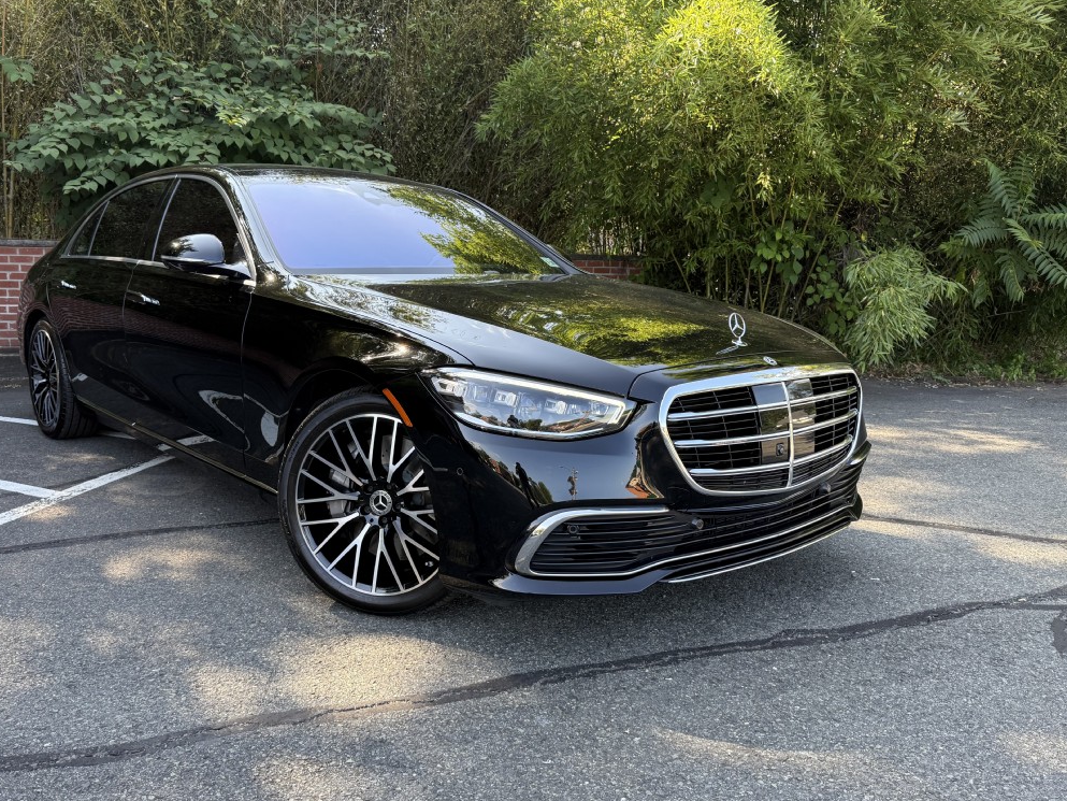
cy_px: 411
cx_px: 460
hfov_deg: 61.4
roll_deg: -3.0
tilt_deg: -9.1
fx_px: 894
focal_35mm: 29
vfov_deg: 48.2
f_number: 1.78
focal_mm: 6.76
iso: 100
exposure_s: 1/401
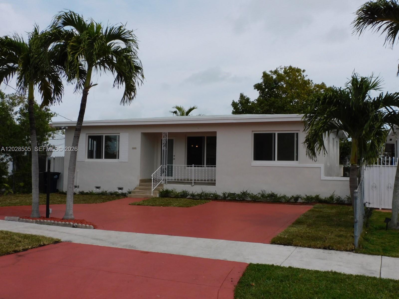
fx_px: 403
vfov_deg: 40.7
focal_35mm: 35
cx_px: 200
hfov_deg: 52.6
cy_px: 150
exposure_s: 1/1250
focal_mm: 6.3
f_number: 4.8
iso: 125
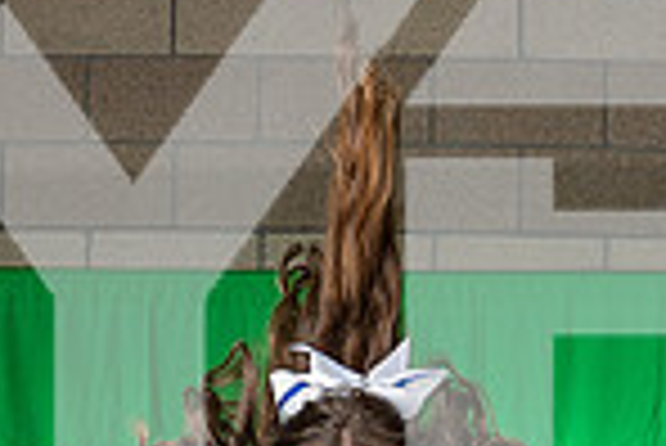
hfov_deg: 13.9
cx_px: 342
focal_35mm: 147
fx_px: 2722
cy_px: 1178
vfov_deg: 8.3
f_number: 5
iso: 160
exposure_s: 1/250
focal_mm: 21
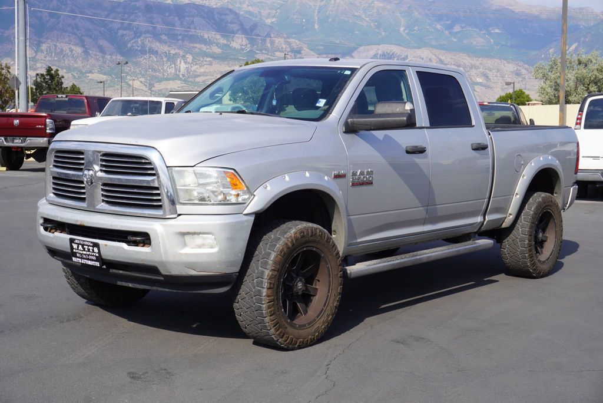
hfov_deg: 38.9
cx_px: 302
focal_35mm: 51
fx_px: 855
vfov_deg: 26.5
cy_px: 202
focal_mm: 34
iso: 100
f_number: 11
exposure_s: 1/125
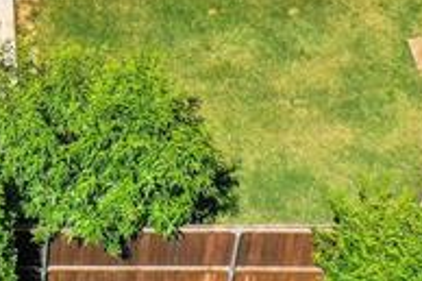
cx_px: -139
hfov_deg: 13.3
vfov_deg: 8.3
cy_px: -453
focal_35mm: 148
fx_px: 1733
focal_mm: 10.3
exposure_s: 1/240
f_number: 5
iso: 100
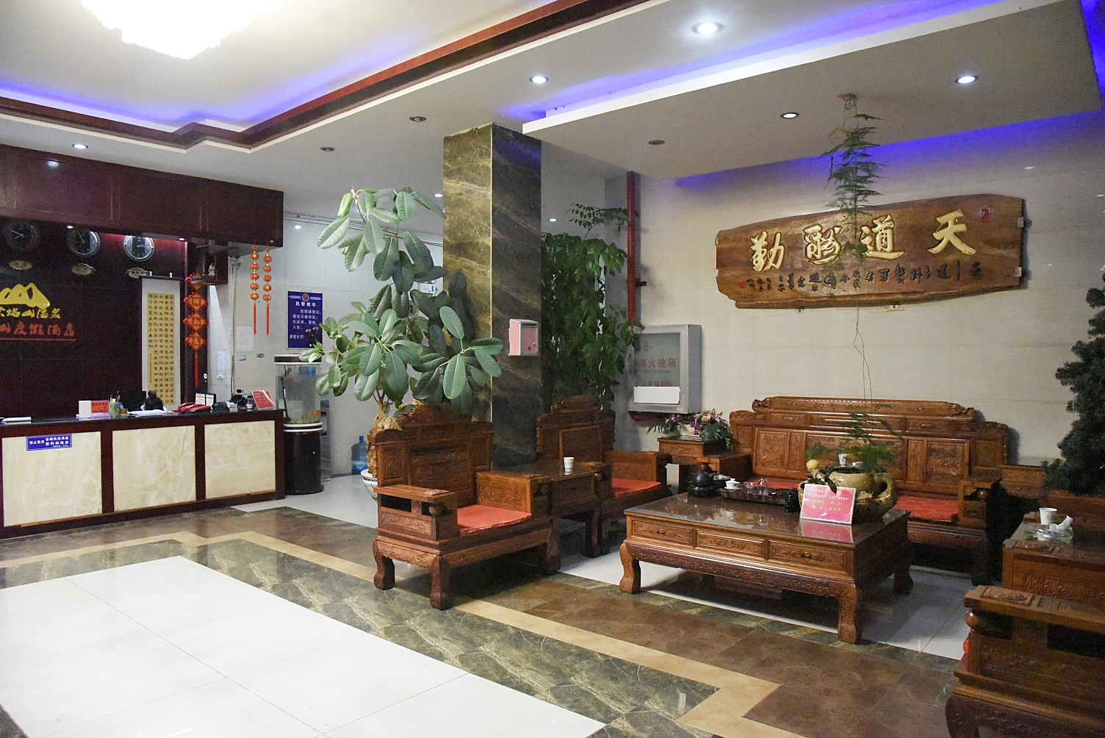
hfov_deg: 73.7
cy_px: 369
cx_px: 552
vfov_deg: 53.2
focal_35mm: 24
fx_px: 737
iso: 12800
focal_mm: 24
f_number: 5
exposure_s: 1/200
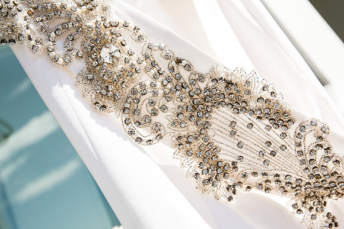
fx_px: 573
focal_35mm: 60
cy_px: 114
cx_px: 172
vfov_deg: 22.6
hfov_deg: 33.4
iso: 200
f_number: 10
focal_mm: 60
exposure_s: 1/1000
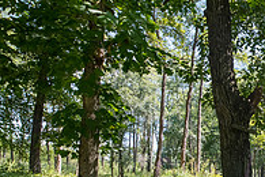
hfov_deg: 28.8
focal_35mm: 46
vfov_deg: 27.5
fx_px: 339
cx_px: 389
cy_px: 179
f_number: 3.5
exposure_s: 1/320
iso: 320
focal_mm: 14
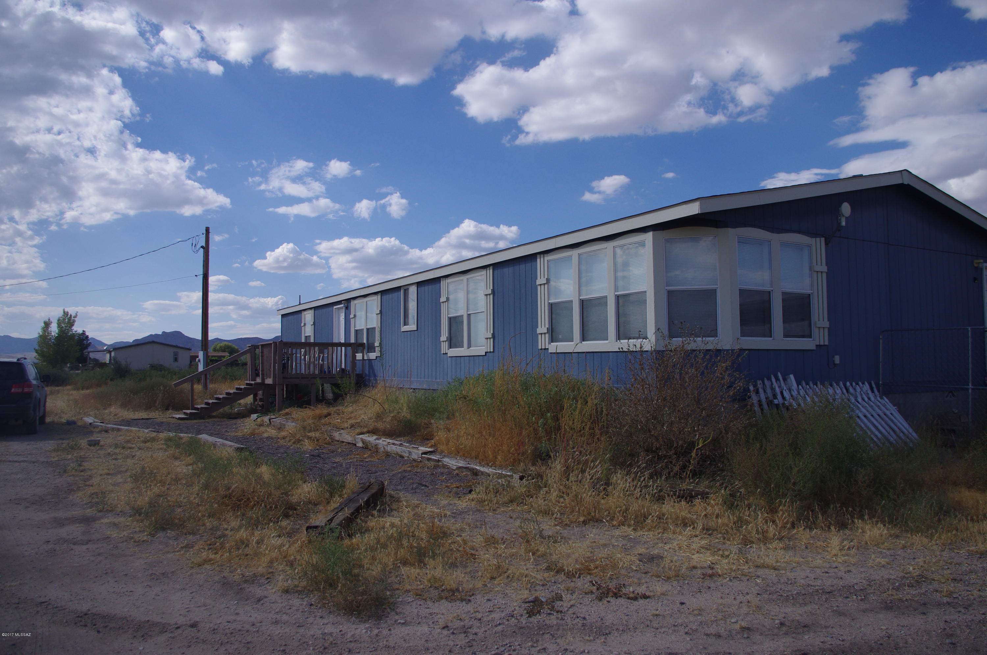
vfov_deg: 47.8
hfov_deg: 67.4
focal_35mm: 27
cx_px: 494
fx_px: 739
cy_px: 328
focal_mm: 18
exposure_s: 1/2000
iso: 200
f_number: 5
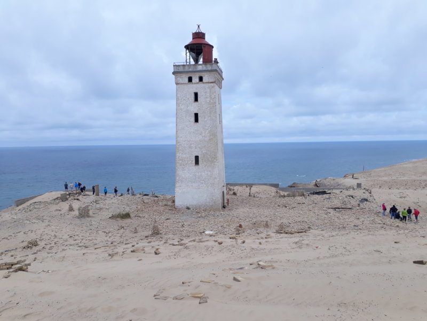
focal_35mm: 27
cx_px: 214
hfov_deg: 65.3
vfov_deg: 51.4
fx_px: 333
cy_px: 160
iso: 40
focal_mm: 3.6
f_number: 1.9
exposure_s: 1/1364
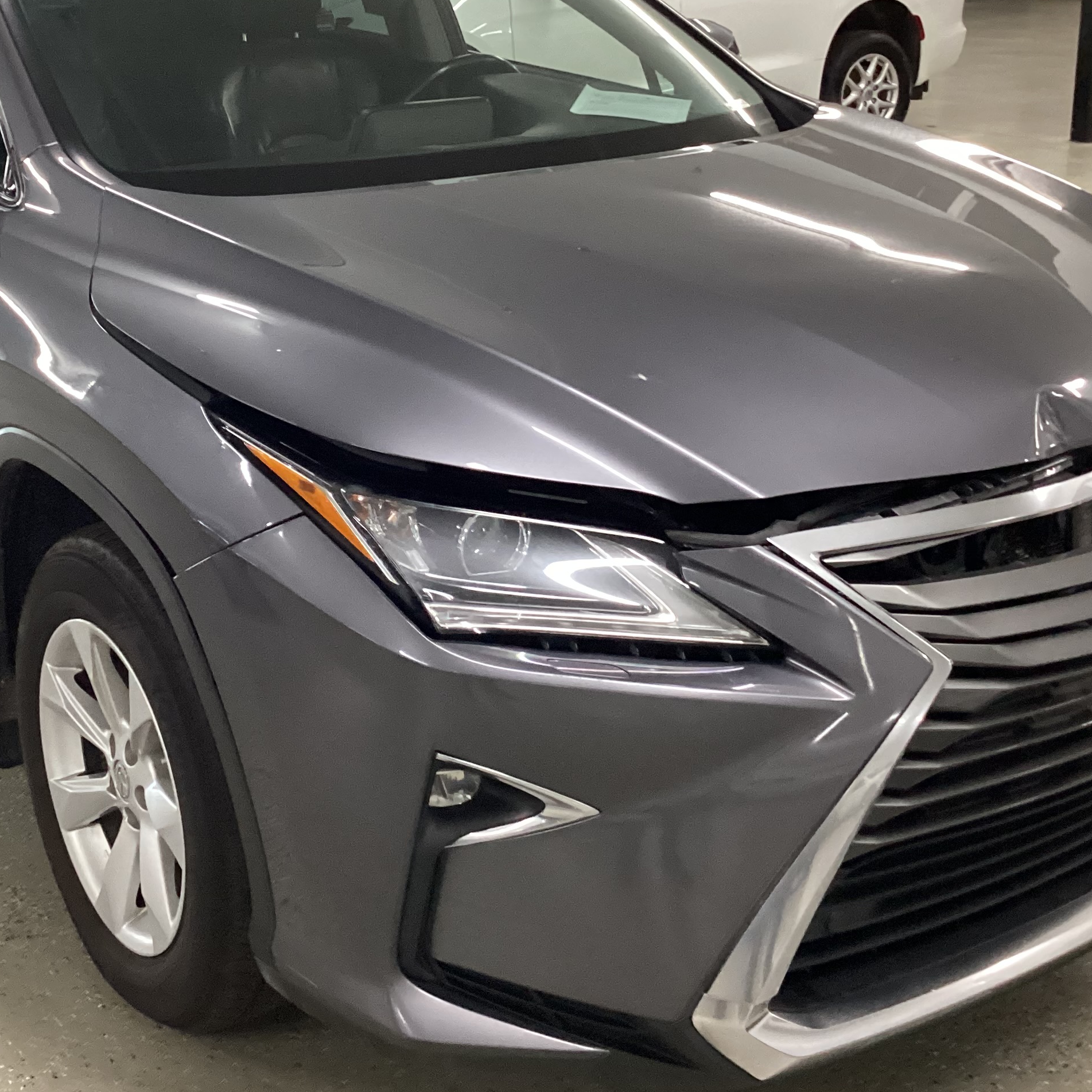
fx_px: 1677
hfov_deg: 36.0
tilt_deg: -19.3
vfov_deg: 35.9
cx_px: 453
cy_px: 420
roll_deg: +1.0
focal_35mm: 47
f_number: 2.4
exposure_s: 1/60
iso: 320
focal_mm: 3.3
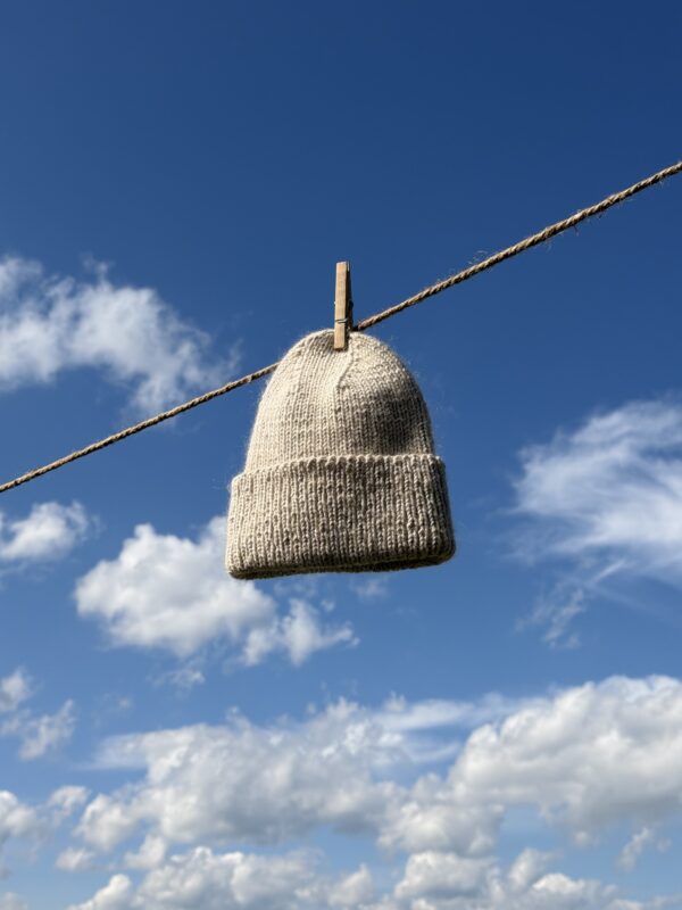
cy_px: 455
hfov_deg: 30.3
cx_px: 341
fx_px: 1261
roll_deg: -0.6
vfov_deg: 39.7
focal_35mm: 48
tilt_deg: +23.4
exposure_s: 1/7143
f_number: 1.78
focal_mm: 6.76
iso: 64
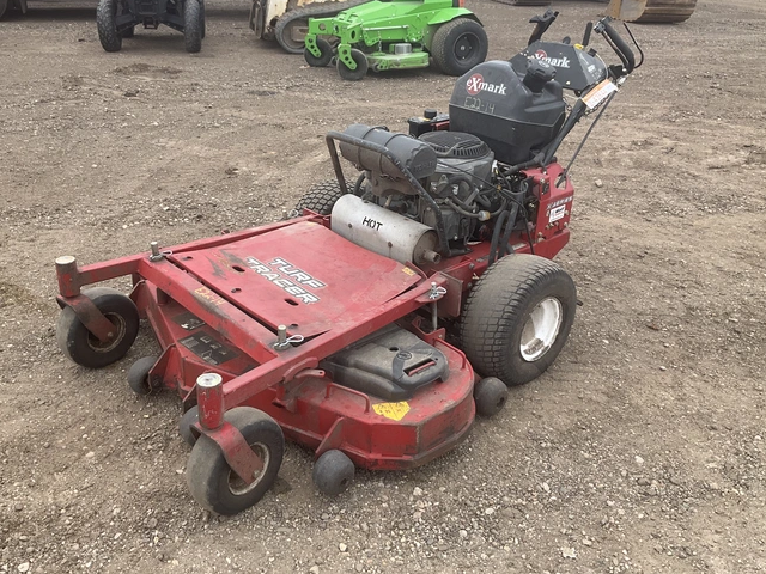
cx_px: 352
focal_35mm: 34
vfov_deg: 41.7
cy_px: 254
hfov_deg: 53.9
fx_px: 752
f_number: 1.8
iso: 25
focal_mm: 3
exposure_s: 1/642
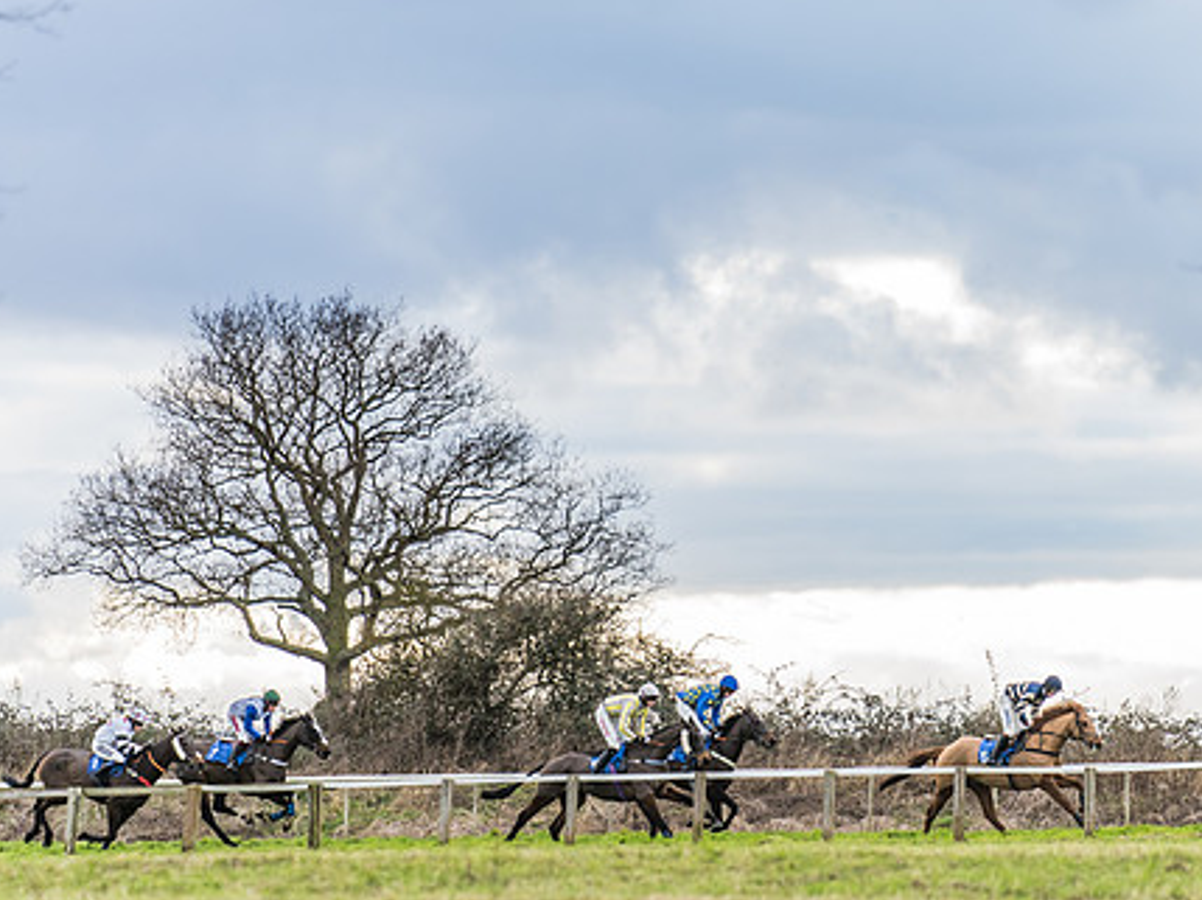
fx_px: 12594
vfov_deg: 4.1
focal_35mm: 363
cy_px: 366
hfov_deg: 5.5
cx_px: 789
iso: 800
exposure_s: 1/1000
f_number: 2.8
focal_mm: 200
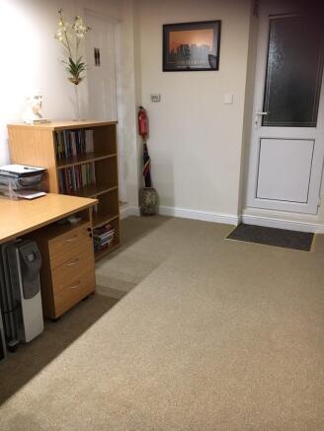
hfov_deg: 48.2
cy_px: 216
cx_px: 162
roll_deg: +1.3
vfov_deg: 61.6
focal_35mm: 29
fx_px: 362
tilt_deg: -17.3
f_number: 2.2
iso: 200
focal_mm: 4.15
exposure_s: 1/33
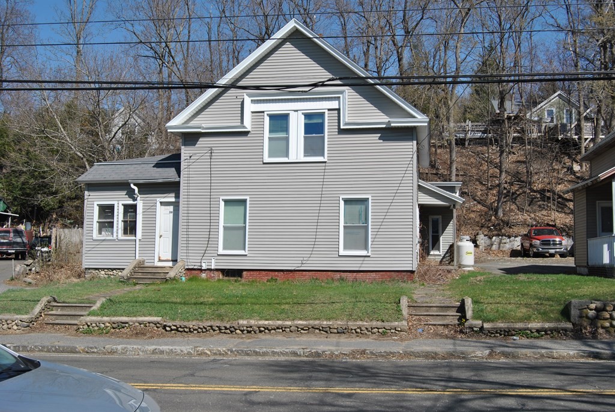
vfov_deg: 34.3
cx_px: 308
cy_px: 206
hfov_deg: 49.5
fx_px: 667
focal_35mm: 39
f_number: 9
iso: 100
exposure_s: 1/320
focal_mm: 26
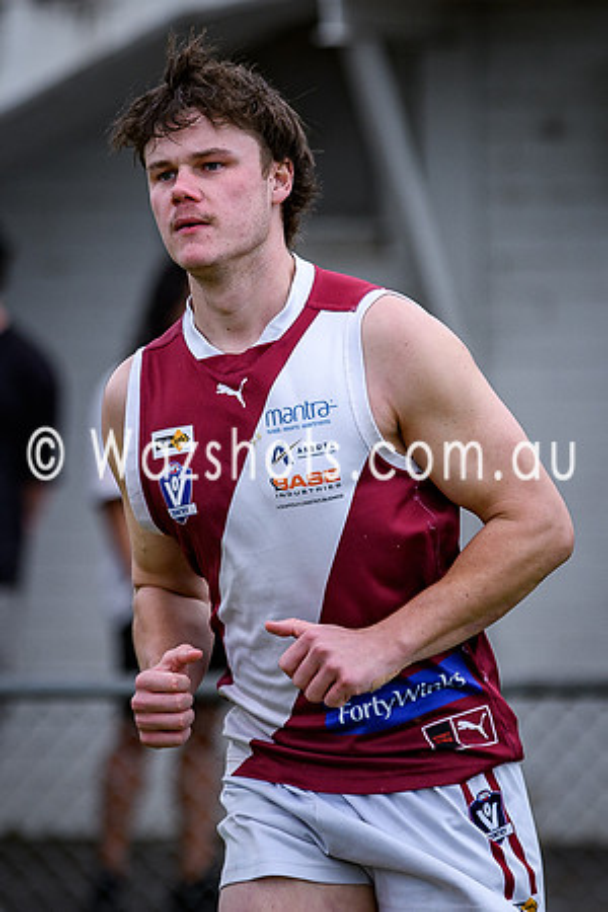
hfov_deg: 2.5
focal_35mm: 546
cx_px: 239
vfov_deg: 3.8
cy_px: 310
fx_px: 13821
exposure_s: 1/1600
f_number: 2.8
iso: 220
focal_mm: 155
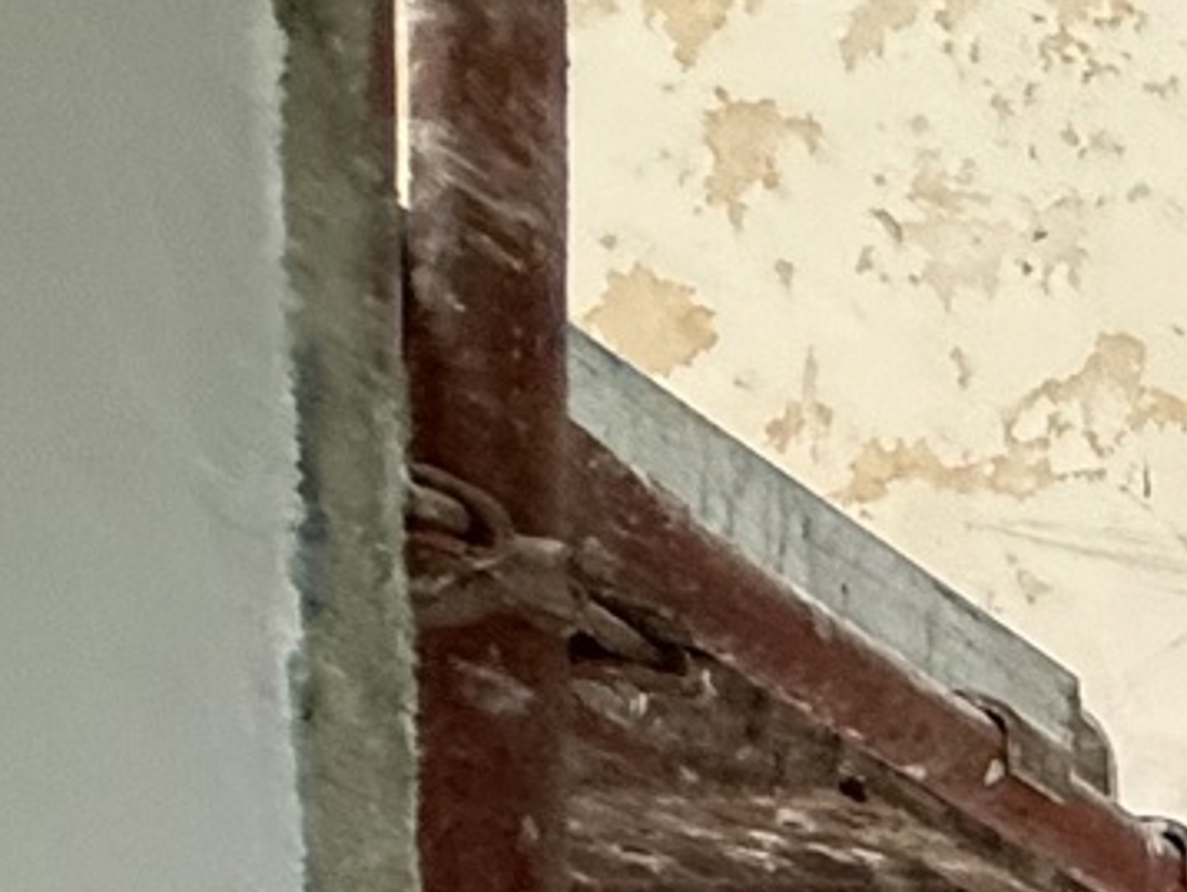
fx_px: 2574
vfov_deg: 14.7
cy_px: 1976
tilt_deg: -0.7
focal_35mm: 75
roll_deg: -0.4
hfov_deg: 14.9
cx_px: 2878
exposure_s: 1/99
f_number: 2.2
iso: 320
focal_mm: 2.22
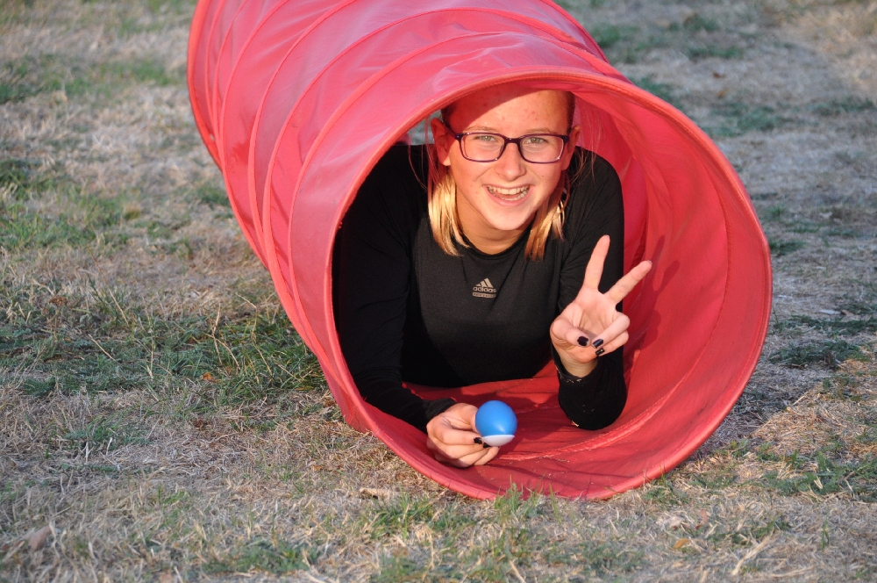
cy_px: 292
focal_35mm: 300
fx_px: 7299
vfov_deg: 4.6
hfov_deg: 6.9
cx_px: 438
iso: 640
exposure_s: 1/250
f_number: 6.3
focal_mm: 200
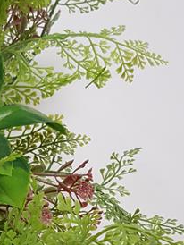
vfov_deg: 25.3
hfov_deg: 19.2
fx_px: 538
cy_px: 190
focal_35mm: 76
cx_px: 30
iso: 160
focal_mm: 4.3
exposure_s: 1/50
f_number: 1.7
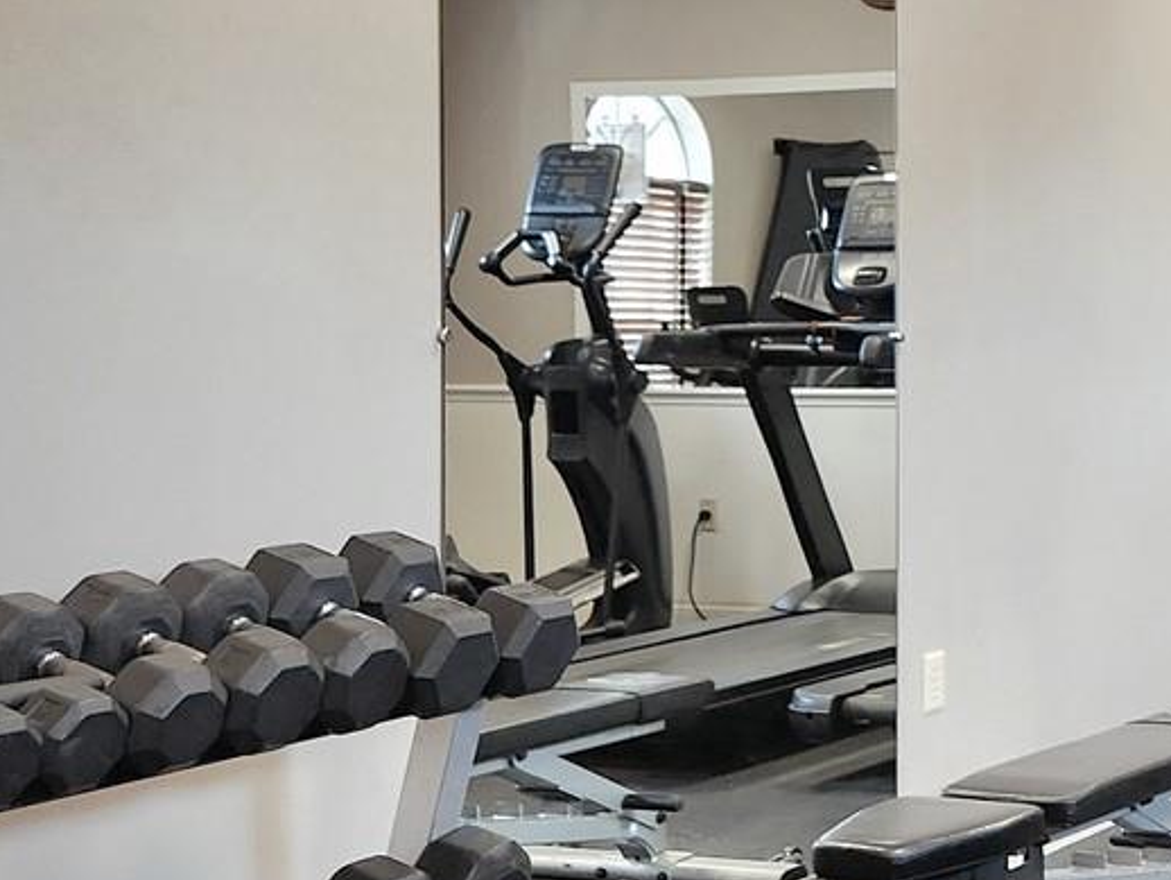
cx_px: 1438
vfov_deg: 20.6
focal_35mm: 71
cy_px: 267
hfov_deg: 24.6
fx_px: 2403
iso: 250
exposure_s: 1/120
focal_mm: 5.4
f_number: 1.8
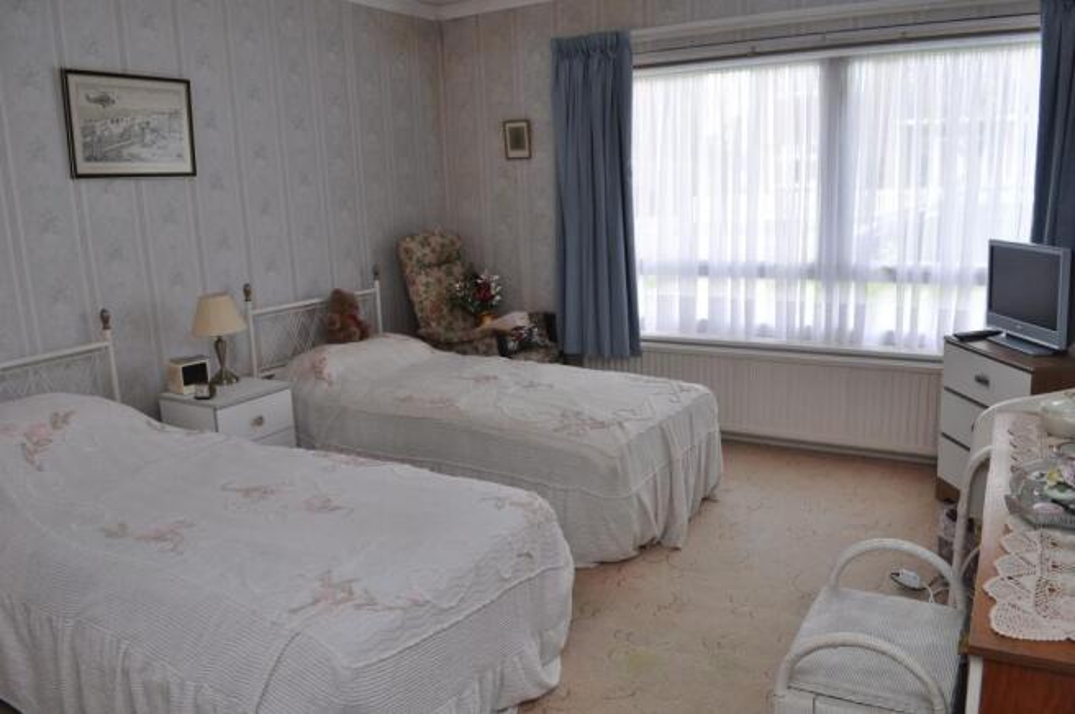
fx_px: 805
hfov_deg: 67.4
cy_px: 357
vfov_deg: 47.8
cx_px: 538
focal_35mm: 27
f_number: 5
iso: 400
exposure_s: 1/100
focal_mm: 18
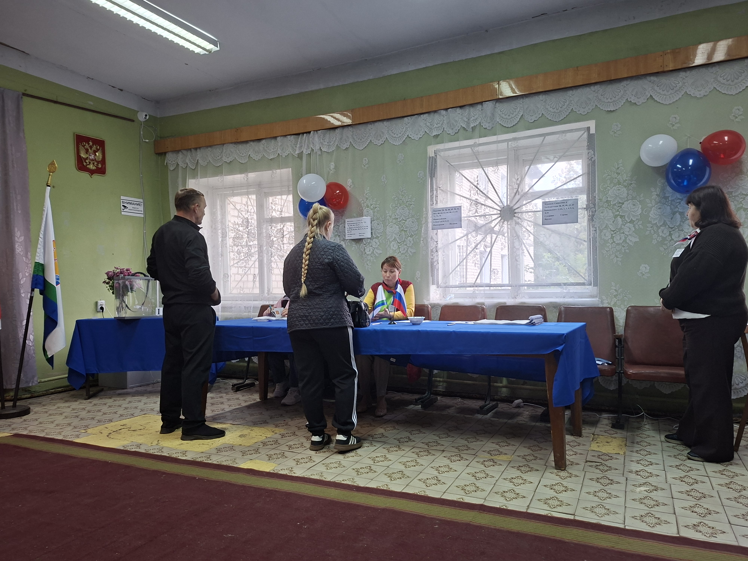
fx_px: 497
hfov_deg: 73.9
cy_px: 280
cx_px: 374
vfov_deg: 58.9
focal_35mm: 23
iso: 200
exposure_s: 1/60
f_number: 1.8
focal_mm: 5.54
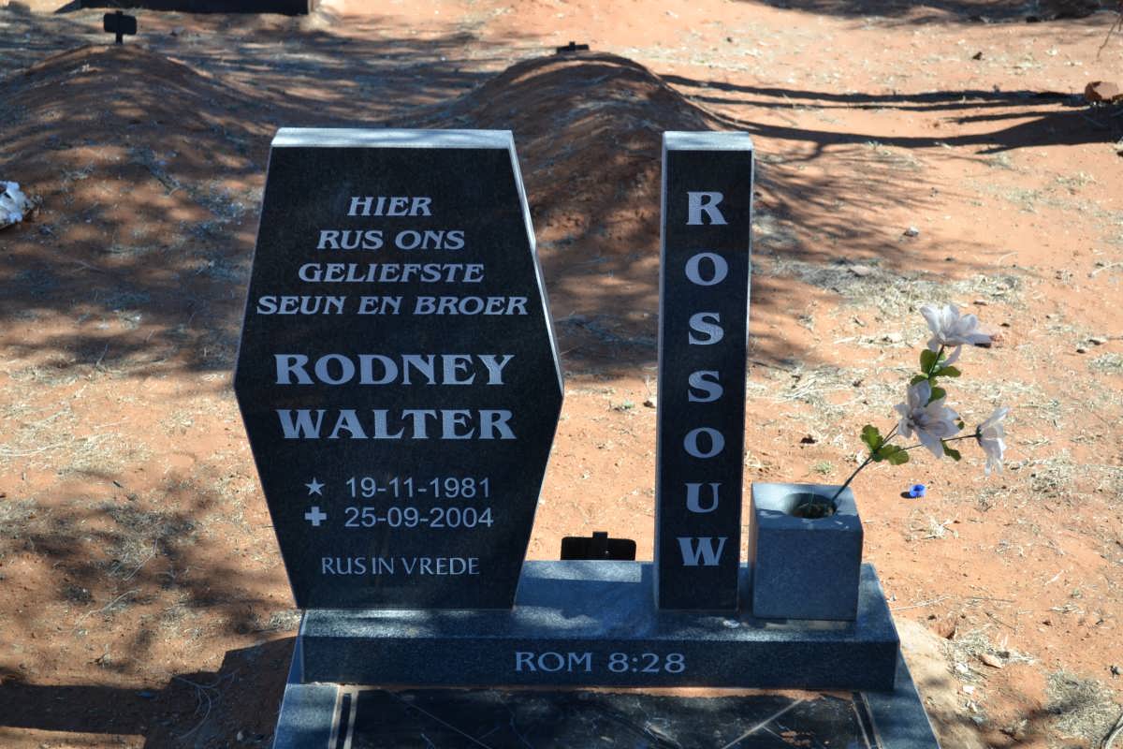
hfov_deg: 36.9
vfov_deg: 25.1
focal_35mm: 54
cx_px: 562
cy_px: 374
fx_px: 1684
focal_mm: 36
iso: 250
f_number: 5.6
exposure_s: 1/125
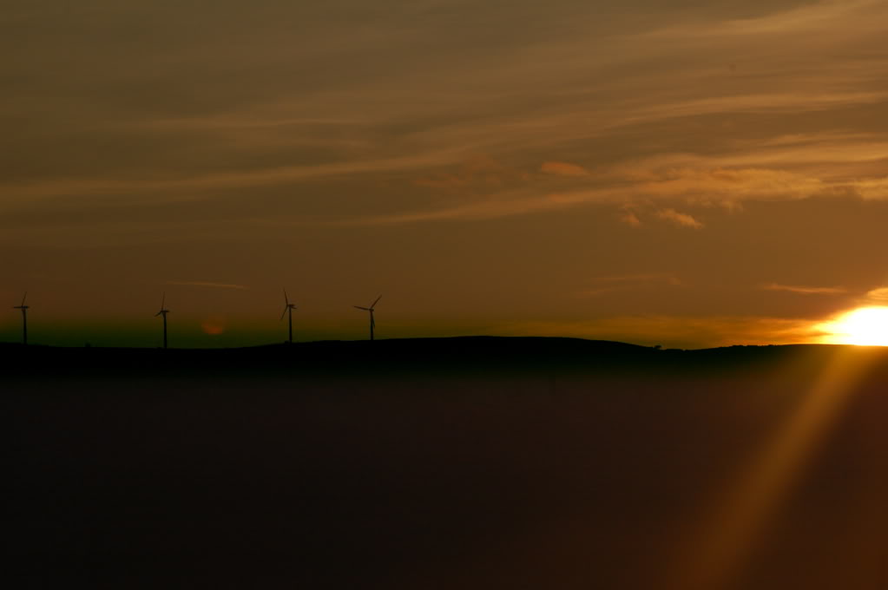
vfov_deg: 7.0
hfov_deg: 10.6
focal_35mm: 195
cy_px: 295
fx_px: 4805
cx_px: 444
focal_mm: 130
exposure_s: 1/2500
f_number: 11
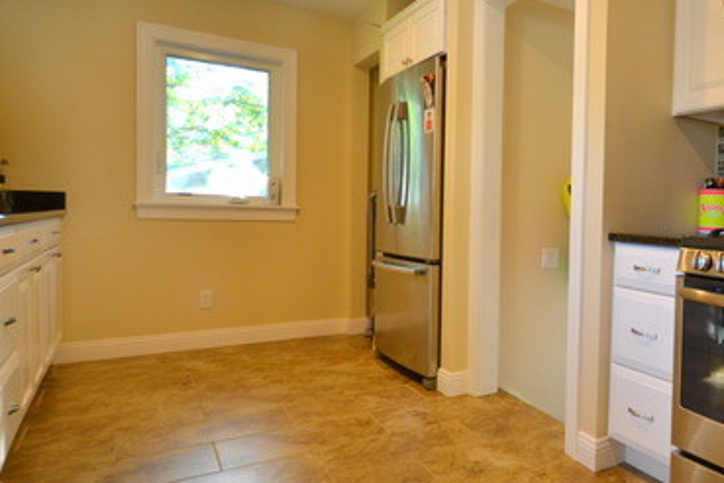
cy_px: 239
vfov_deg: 49.6
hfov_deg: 62.7
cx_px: 593
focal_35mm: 26
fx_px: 523
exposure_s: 1/60
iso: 500
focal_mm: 10
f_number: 4
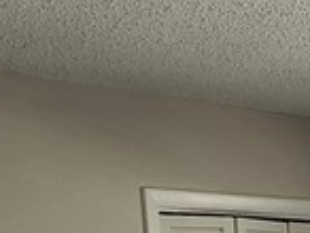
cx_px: 418
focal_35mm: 91
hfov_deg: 19.6
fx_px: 816
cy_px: 515
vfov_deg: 13.2
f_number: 2.2
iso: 50
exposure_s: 1/60
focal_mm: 2.2
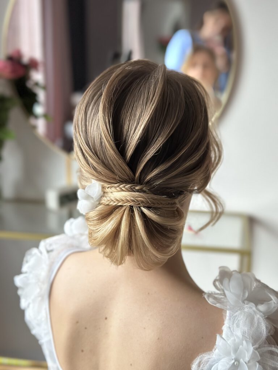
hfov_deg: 30.3
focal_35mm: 48
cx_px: 139
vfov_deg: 39.7
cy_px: 185
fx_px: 514
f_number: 1.78
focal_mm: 6.86
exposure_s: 1/40
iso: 640
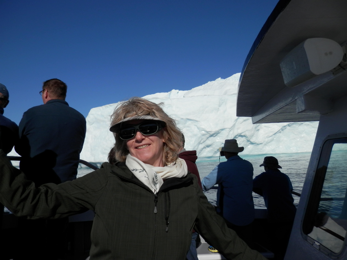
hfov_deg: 69.4
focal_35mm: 25
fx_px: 251
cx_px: 174
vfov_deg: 54.9
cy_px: 130
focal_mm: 4.5
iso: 80
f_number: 8.7
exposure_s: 1/500
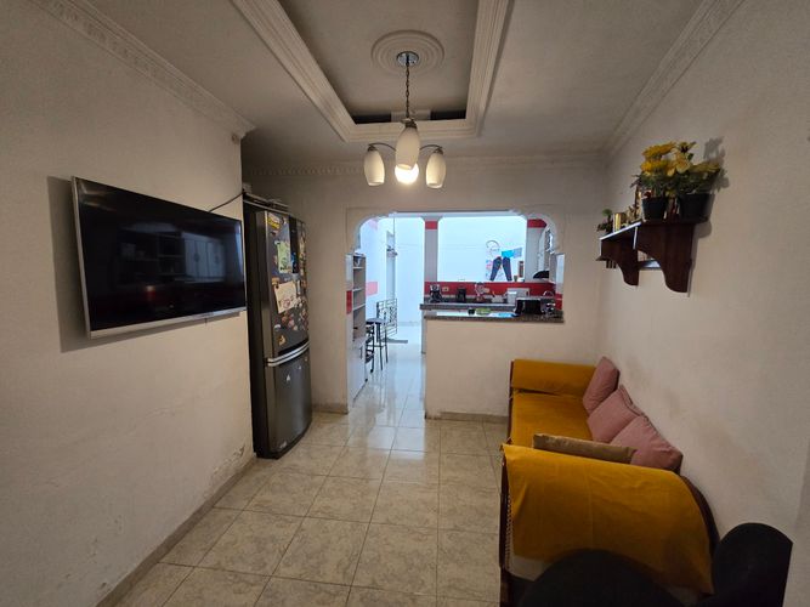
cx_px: 405
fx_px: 304
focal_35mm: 13
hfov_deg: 106.2
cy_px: 304
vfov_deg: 89.9
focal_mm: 2.2
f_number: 2.2
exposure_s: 1/100
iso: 400
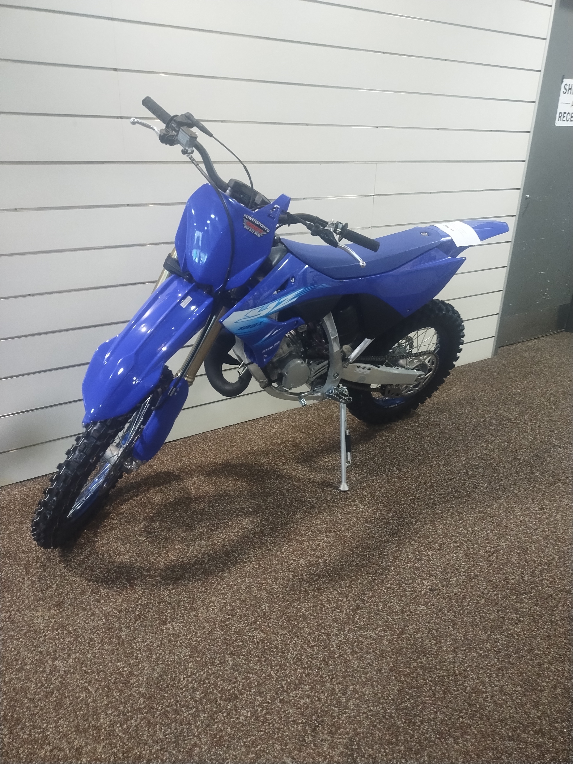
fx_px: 552
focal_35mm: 25
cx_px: 286
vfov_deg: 69.4
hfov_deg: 54.9
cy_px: 382
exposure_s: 1/30
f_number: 1.7
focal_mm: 4.71
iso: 284
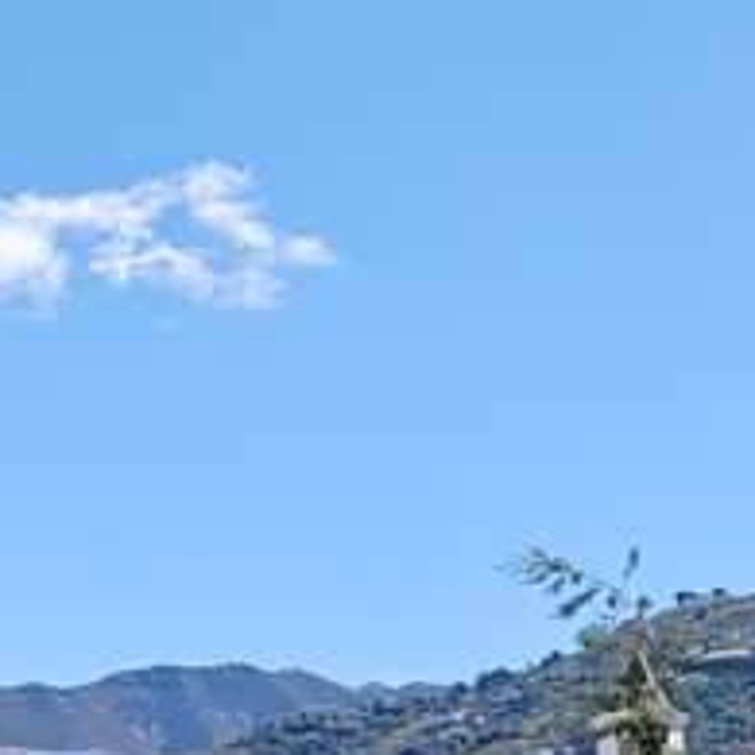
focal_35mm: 184
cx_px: 143
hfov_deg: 9.5
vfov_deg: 9.3
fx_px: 4540
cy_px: 970
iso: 100
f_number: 1.9
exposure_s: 1/1600
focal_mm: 5.52
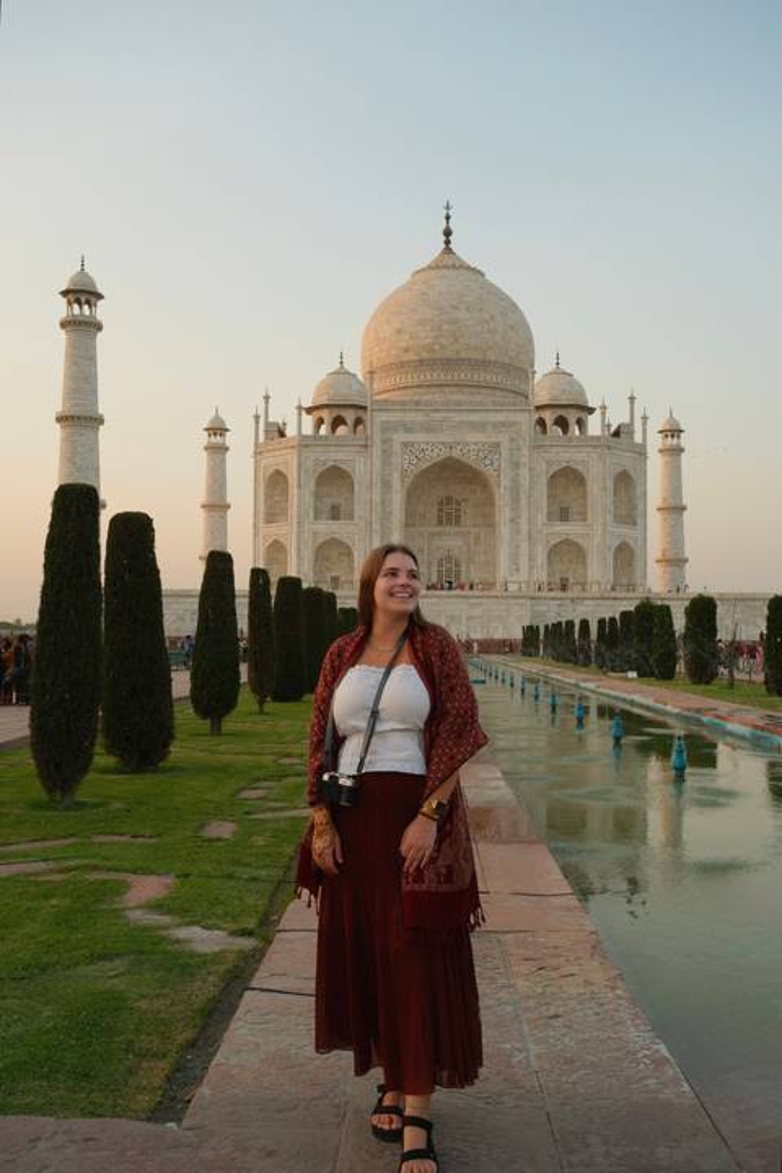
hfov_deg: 37.9
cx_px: 391
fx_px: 1140
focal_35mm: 35
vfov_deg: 54.4
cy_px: 586
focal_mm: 23
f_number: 6.4
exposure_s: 1/200
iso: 640
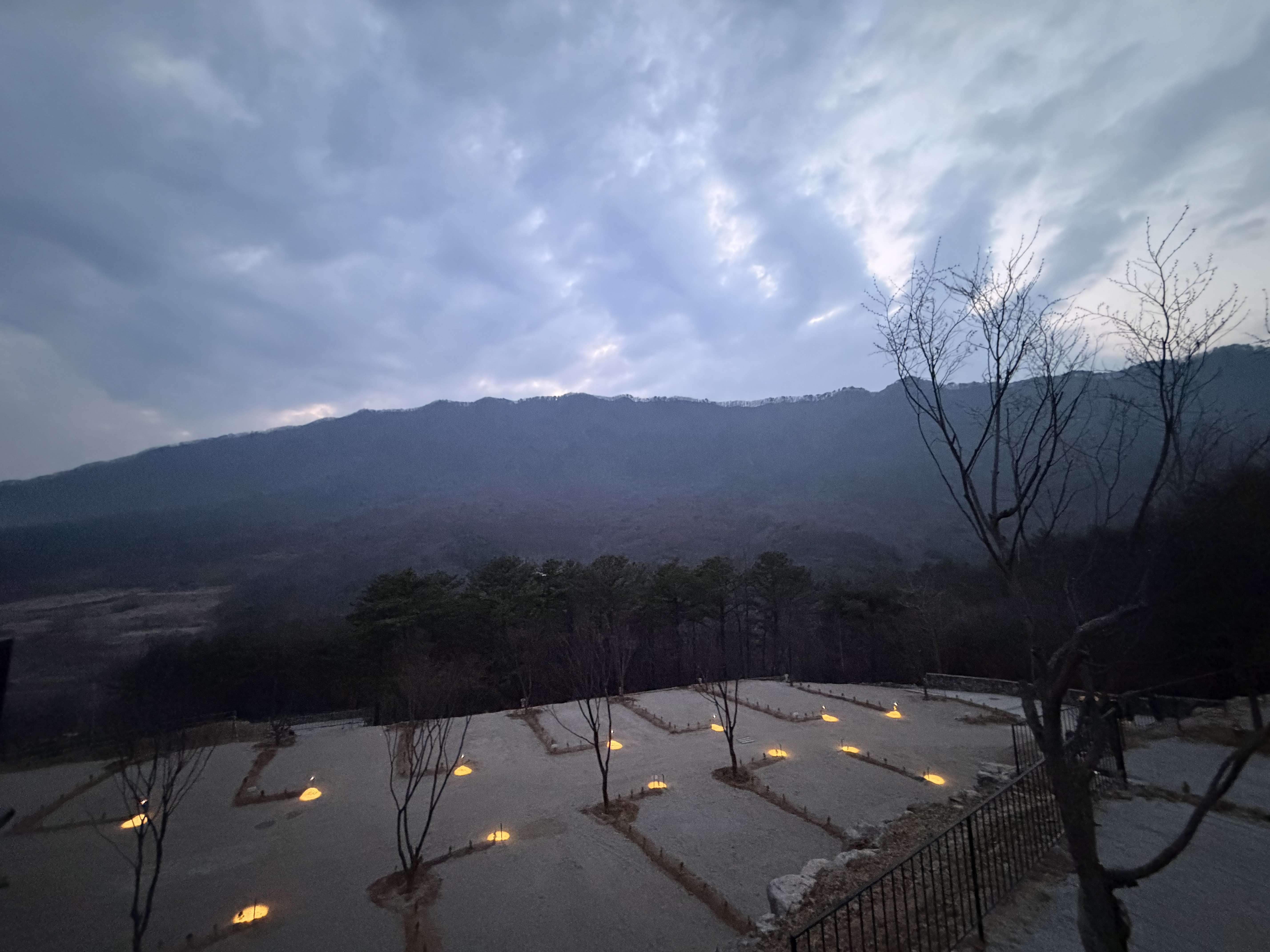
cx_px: 635
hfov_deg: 102.1
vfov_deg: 85.7
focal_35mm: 14
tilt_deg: +8.2
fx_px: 514
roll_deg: +1.1
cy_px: 476
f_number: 2.2
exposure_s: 1/40
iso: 1000
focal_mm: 2.22
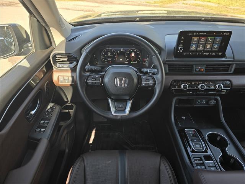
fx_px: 163
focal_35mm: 23
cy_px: 92
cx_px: 122
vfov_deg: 58.9
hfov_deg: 73.9
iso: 64
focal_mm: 6.3
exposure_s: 1/182
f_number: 1.7
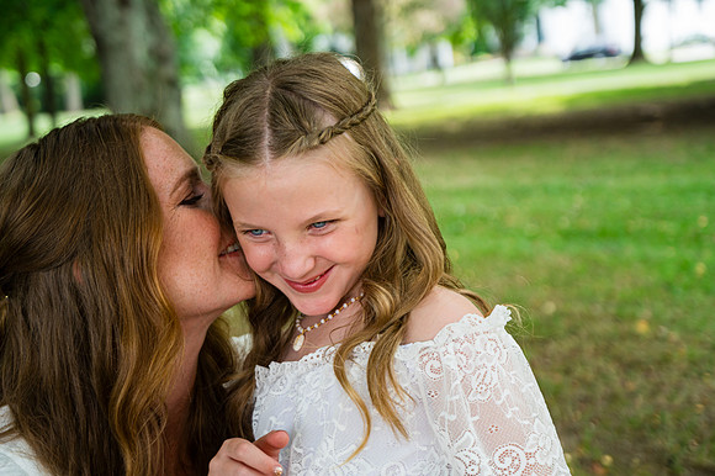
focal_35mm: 54
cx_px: 358
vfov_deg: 25.0
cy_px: 238
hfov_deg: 36.9
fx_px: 1072
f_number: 4
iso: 250
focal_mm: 54
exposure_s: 1/160
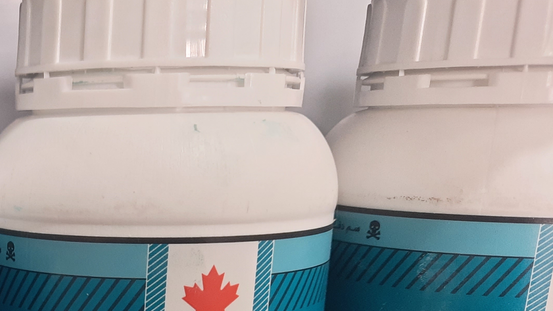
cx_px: -36
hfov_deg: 32.7
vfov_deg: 19.3
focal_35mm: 57
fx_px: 836
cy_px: 419
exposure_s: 1/33
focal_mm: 5.23
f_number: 1.8
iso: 320
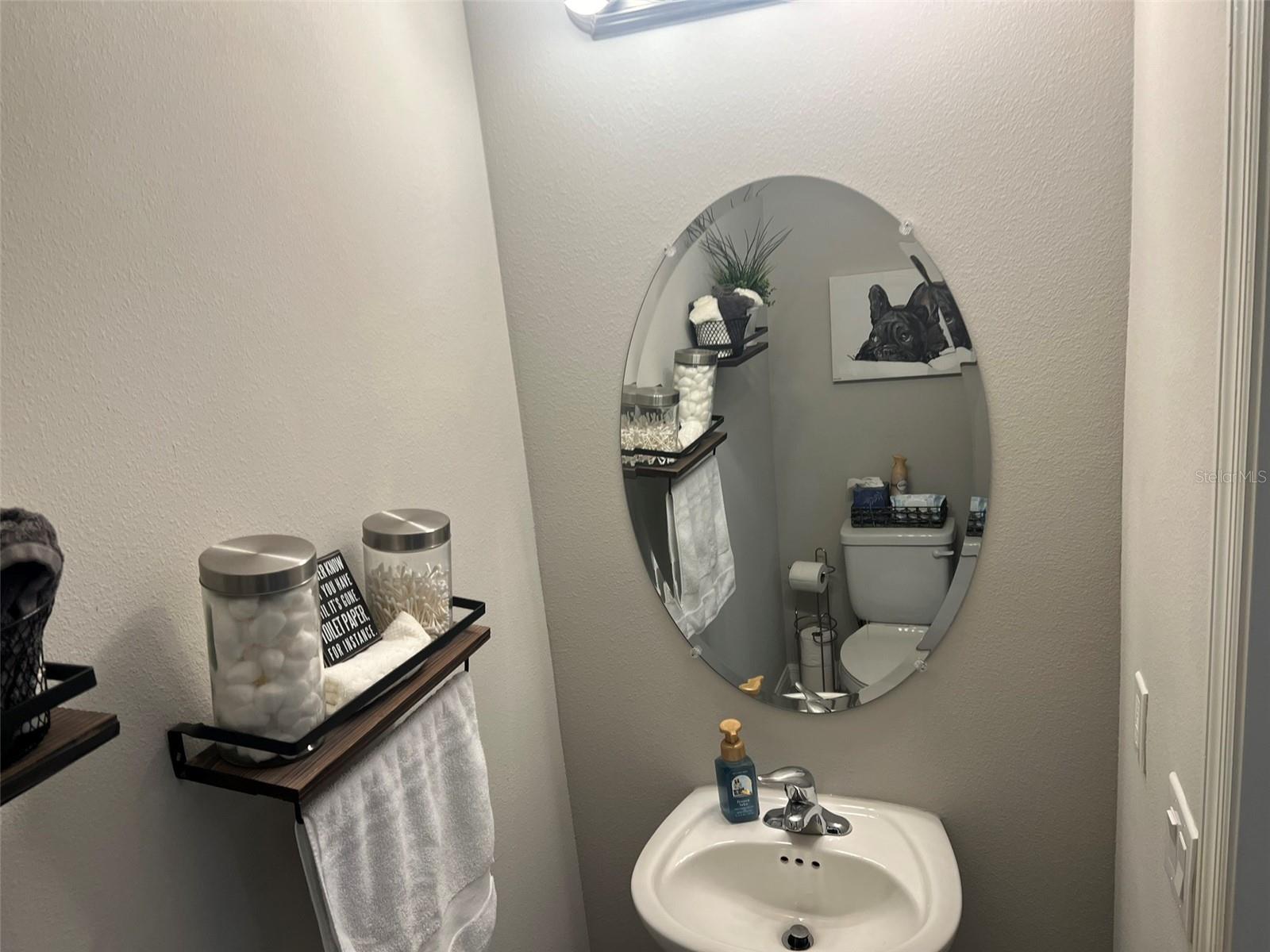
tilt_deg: -12.6
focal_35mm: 26
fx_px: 954
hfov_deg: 67.3
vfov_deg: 53.1
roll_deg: +7.4
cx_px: 635
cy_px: 476
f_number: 1.5
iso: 125
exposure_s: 1/120
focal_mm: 5.7
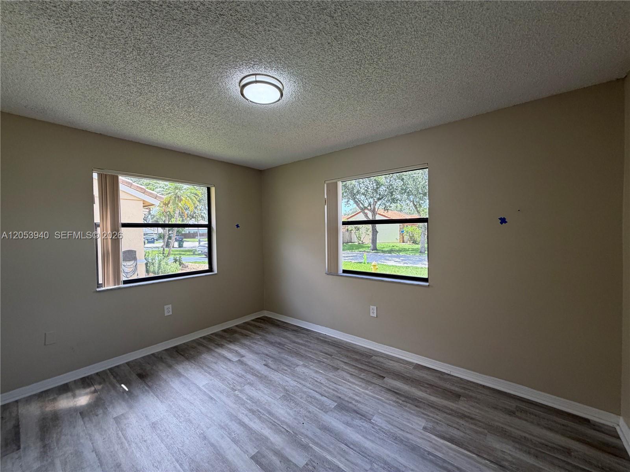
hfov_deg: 102.1
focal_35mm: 14
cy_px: 236
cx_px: 315
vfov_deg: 85.7
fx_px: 255
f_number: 2.2
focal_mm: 2.22
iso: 80
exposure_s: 1/120
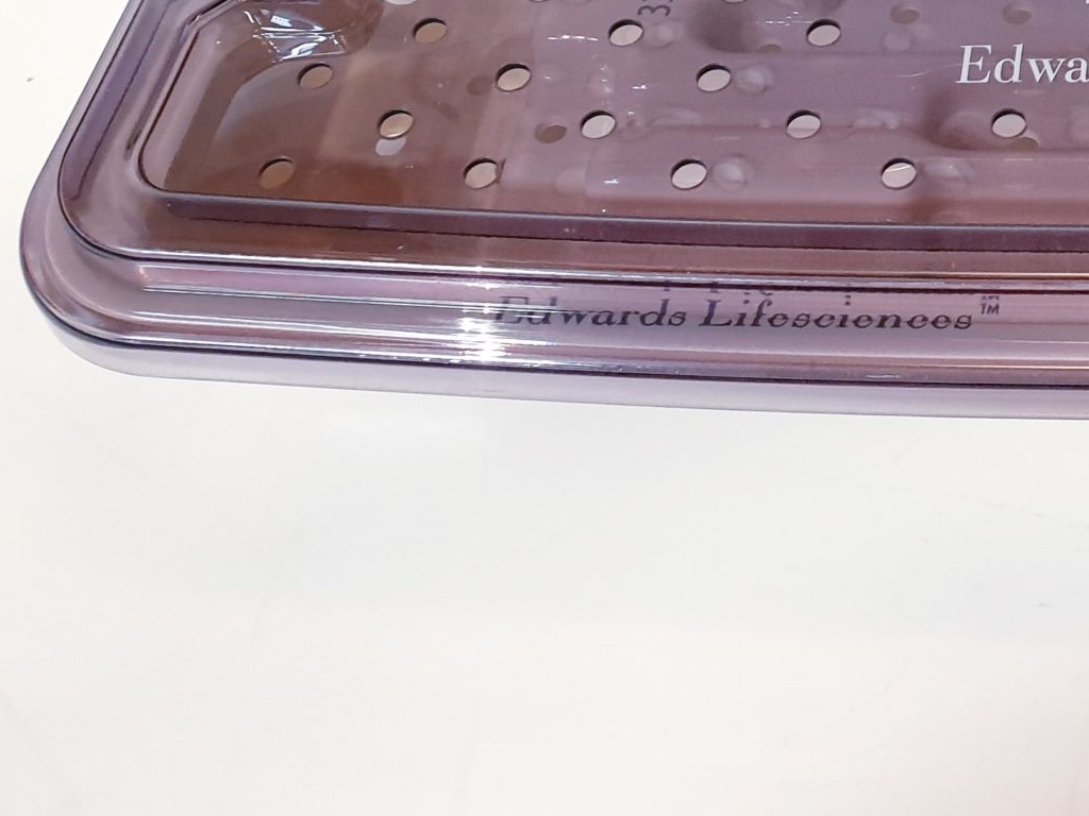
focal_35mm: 65
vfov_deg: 20.8
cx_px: 1213
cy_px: -203
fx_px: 2045
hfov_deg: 27.2
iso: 160
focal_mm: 4.3
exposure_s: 1/50
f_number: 2.4
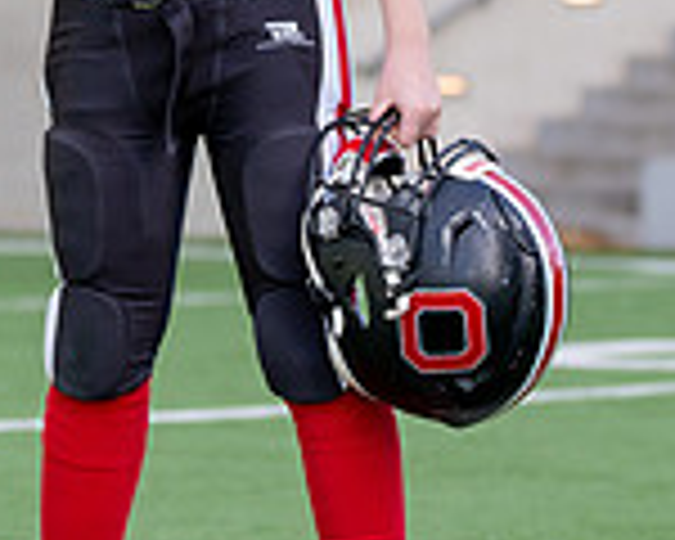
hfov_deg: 6.2
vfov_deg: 4.9
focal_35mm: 314
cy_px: -55
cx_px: 228
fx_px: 6273
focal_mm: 80
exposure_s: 1/500
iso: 100
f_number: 2.8
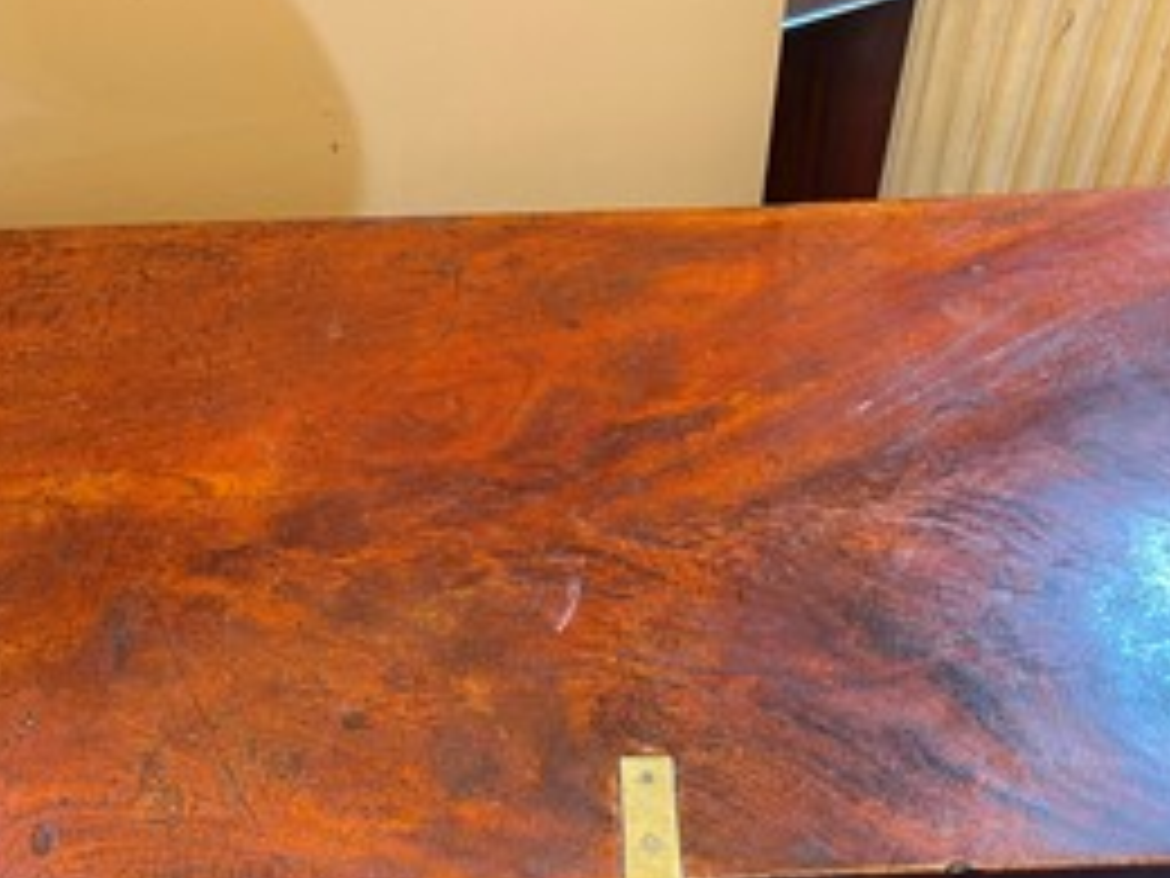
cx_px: 580
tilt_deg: -48.5
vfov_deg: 35.6
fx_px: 1352
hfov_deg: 46.8
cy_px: 576
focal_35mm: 40
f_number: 1.6
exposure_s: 1/50
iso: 200
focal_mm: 5.1
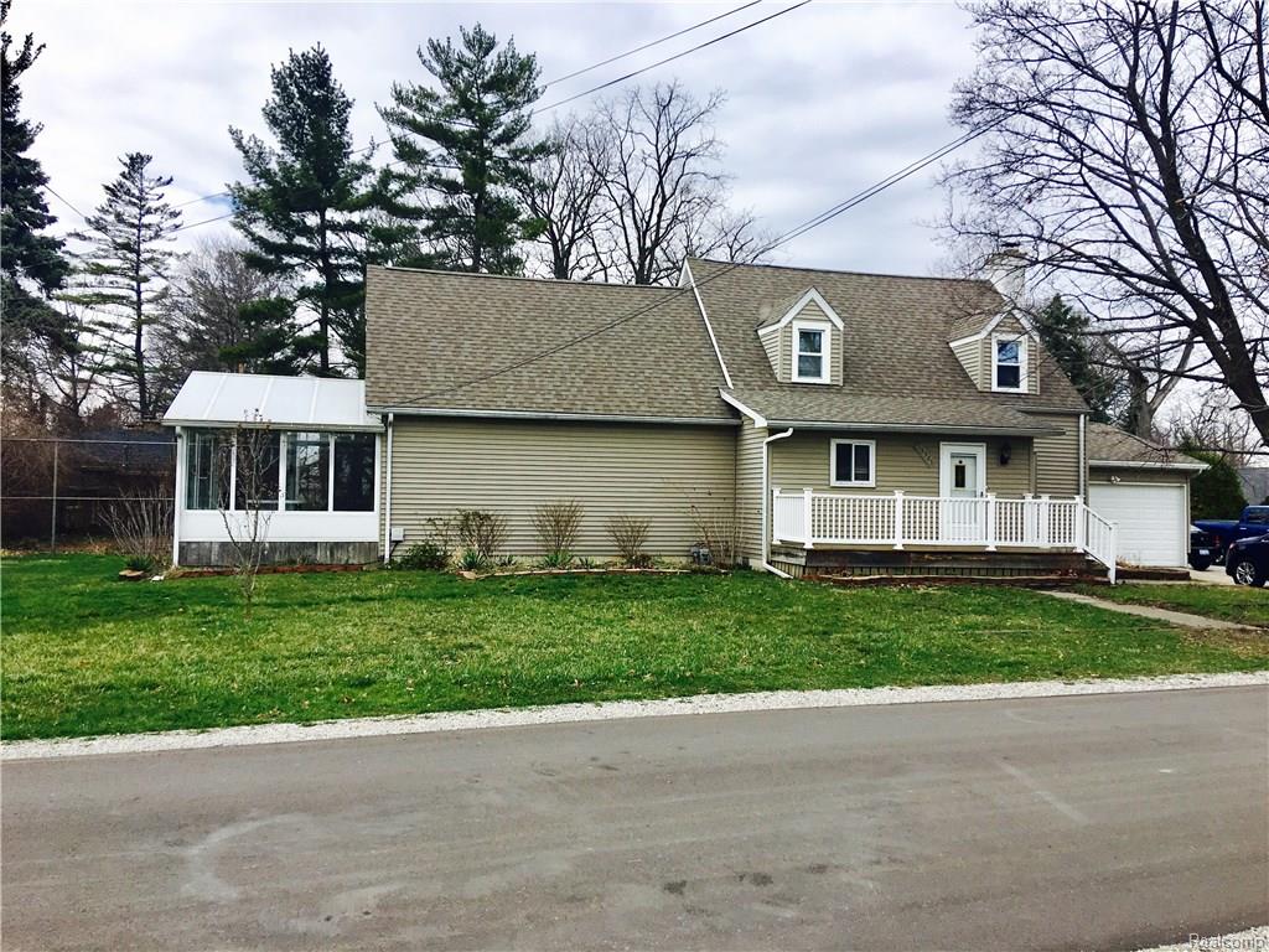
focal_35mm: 29
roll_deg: -1.5
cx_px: 634
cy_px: 476
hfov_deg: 61.7
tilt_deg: +2.8
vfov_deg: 48.2
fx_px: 1063
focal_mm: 4.15
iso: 25
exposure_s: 1/1479
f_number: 2.2
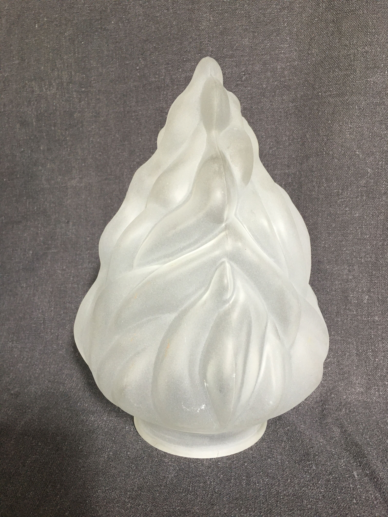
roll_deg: -0.4
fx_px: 433
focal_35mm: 29
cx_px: 194
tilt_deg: -10.7
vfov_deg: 61.7
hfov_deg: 48.2
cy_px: 258
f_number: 2.2
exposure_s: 1/33
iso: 125
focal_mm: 4.15
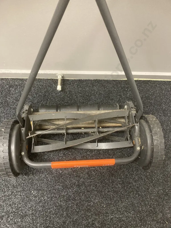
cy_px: 114
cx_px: 86
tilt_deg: -66.7
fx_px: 184
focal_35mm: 28
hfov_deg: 49.7
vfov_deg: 63.4
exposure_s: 1/33
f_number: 1.8
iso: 320
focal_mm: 3.99
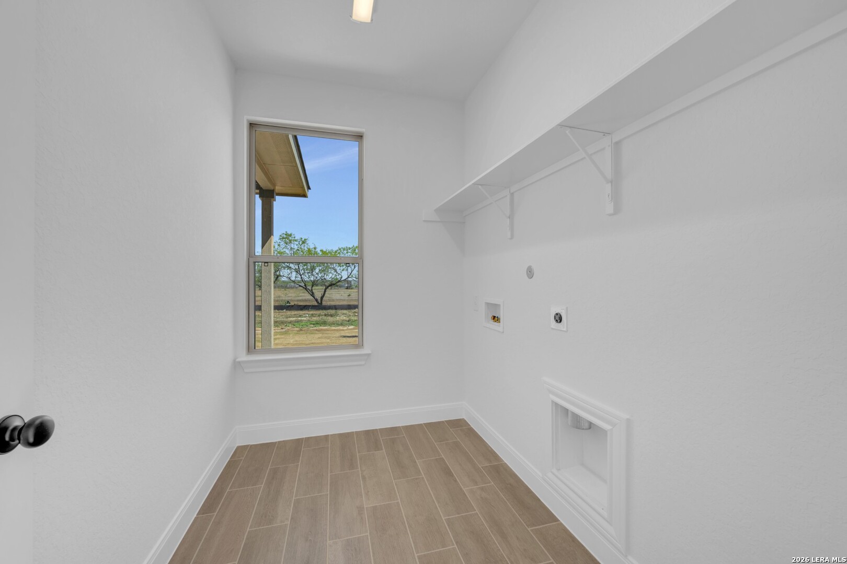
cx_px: 424
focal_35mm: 14
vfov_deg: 81.2
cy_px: 282
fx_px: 329
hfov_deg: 104.3
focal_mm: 14
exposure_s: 1/10
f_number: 9
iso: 100
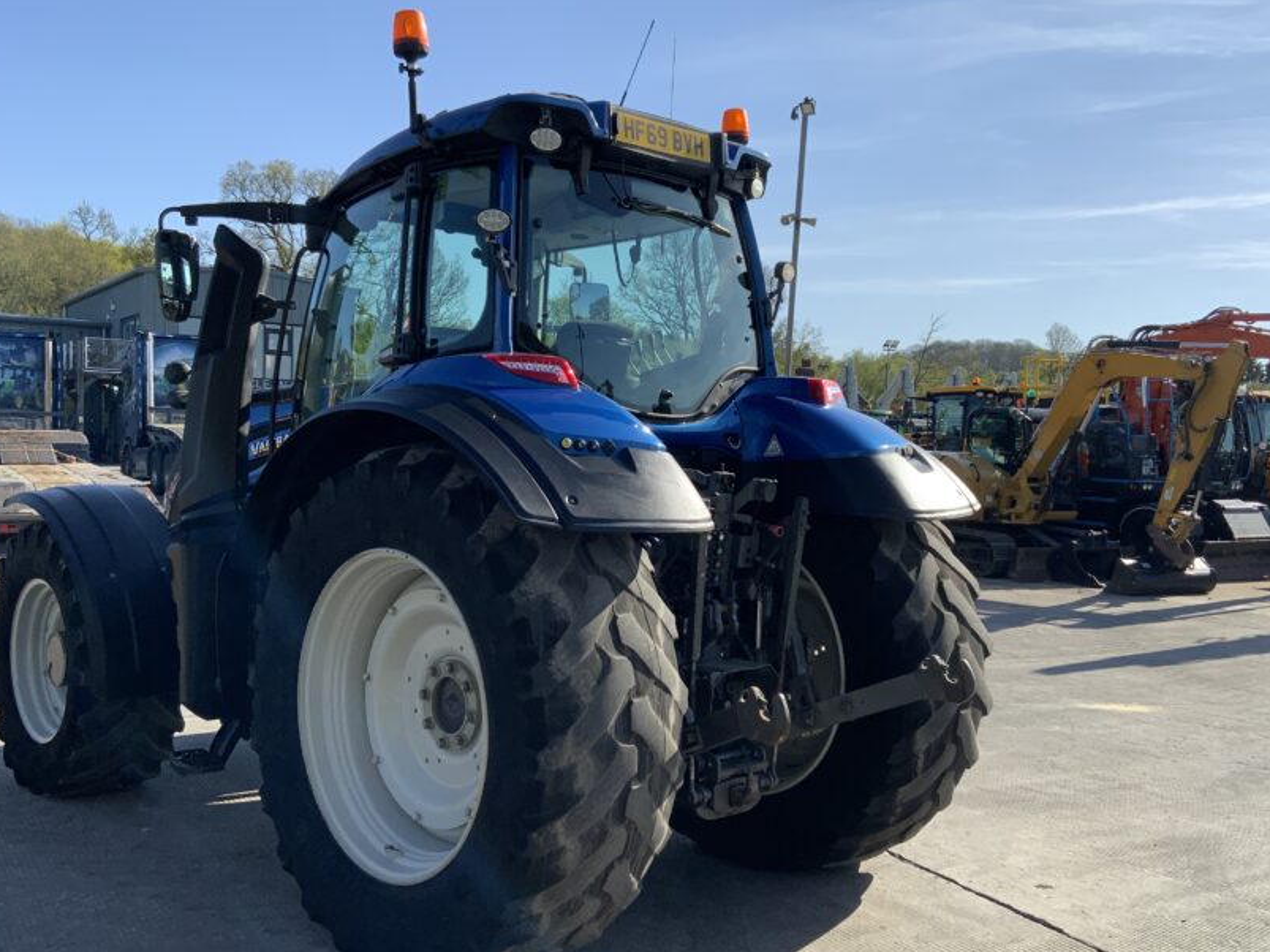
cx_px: 639
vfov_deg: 38.6
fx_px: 1357
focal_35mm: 37
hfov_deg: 50.1
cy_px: 500
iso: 16
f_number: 1.8
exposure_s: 1/1675
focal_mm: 3
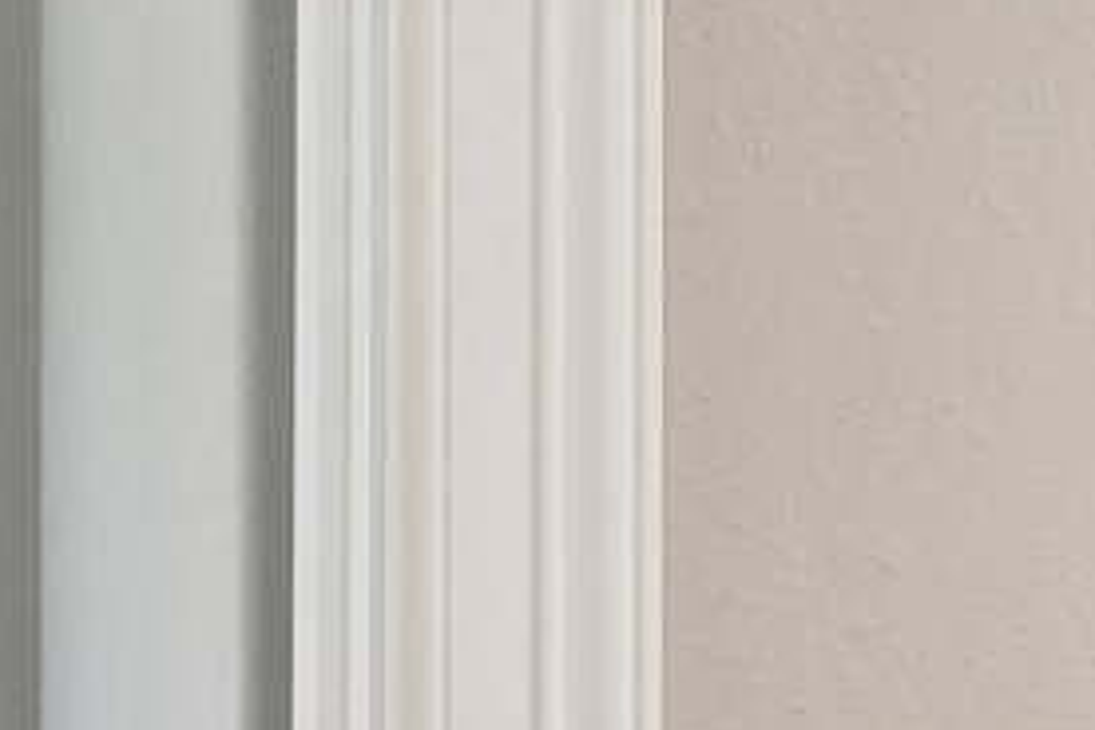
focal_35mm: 215
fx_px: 6539
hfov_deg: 9.0
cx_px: 2138
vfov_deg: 6.3
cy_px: 1137
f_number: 8
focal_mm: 29
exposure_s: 1/40
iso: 500
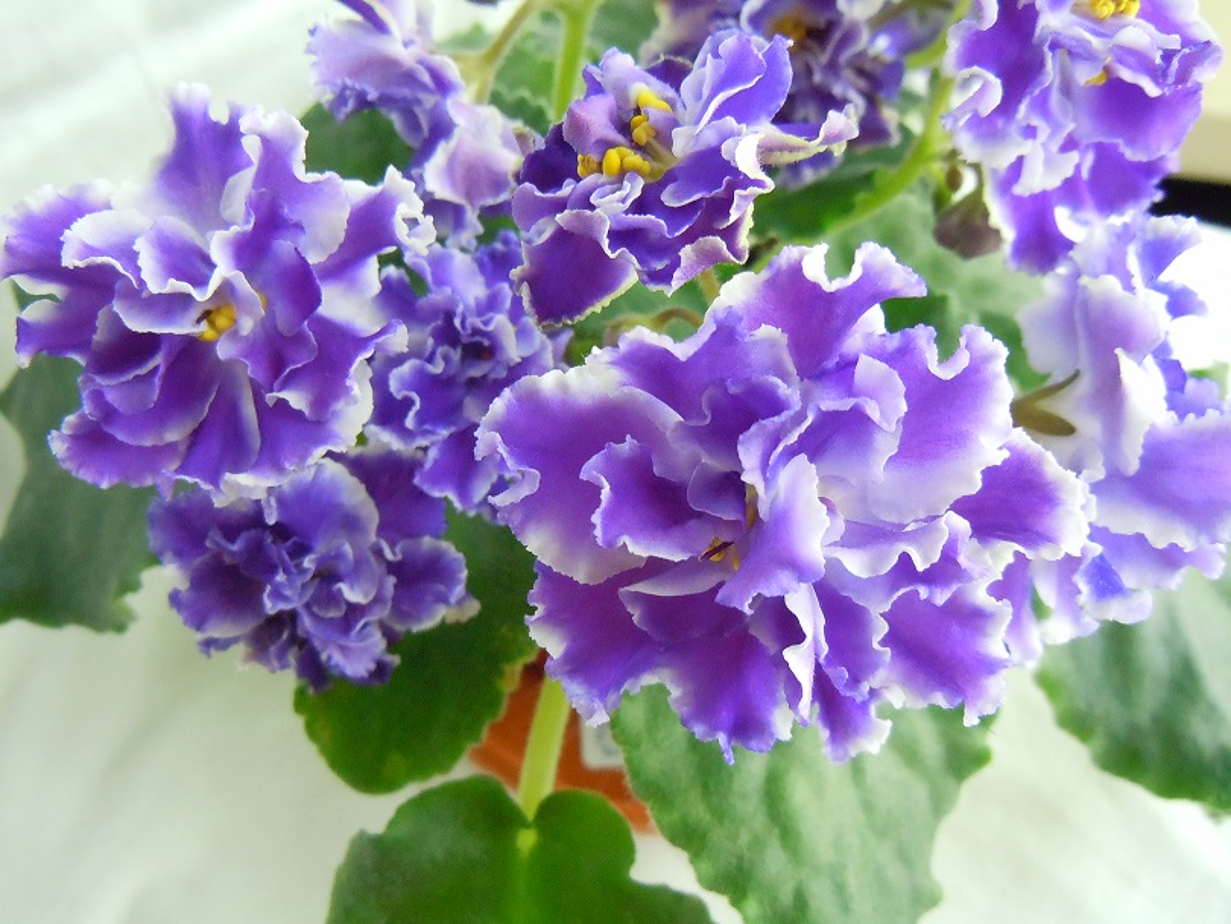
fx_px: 1067
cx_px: 616
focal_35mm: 30
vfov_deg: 46.8
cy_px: 462
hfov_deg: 59.9
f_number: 3.5
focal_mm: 5.4
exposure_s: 1/100
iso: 800
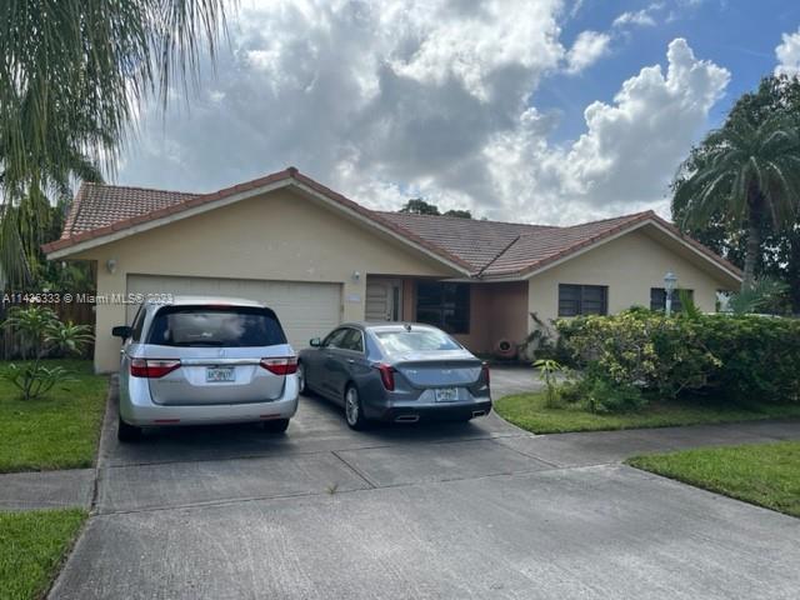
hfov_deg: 67.3
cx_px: 400
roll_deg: -1.3
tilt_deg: +0.2
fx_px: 601
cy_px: 300
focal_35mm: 26
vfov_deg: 53.1
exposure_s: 1/4016
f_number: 1.6
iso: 50
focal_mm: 5.1
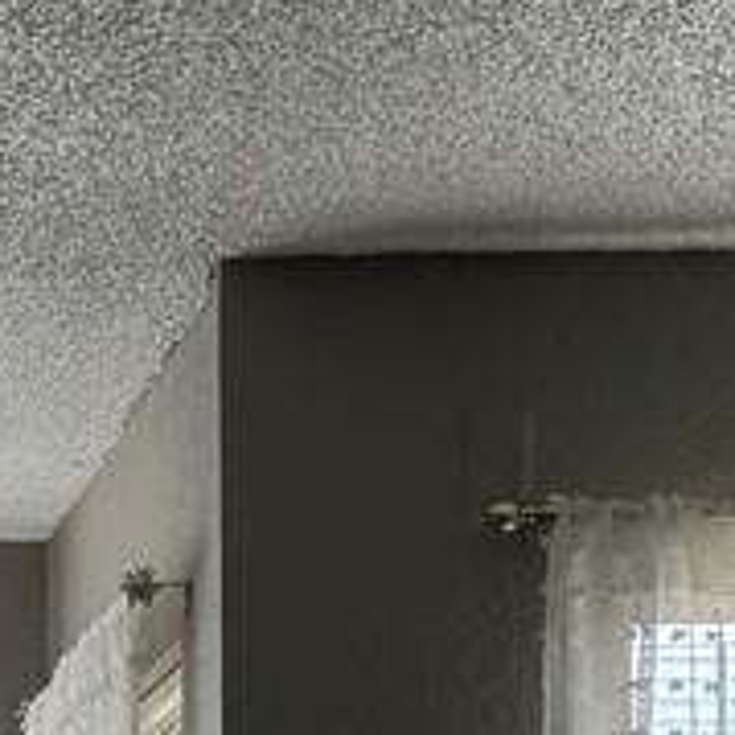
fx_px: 4564
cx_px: 21
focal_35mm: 190
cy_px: 1298
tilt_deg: -5.3
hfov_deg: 9.2
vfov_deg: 8.8
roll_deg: +0.6
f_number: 1.78
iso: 80
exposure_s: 1/419
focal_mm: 6.76
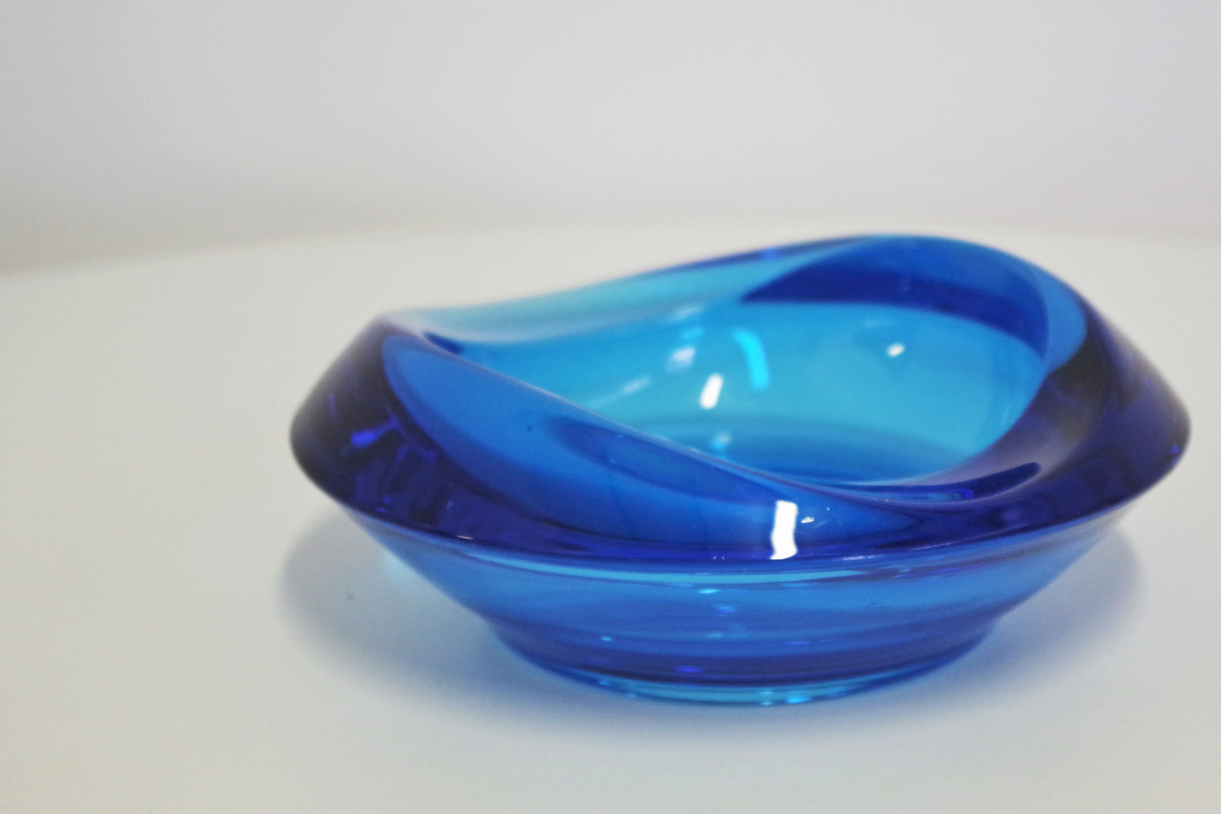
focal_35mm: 82
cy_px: 417
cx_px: 745
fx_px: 2781
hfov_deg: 24.7
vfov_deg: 16.6
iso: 800
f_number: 4.5
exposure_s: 1/80
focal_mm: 42.5
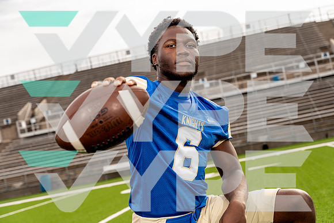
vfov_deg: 19.5
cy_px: 112
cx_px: 167
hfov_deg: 28.8
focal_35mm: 70
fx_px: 650
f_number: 5.6
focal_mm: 70
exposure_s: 1/250
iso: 100
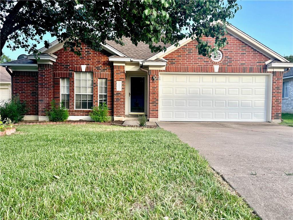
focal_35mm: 26
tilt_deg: -1.9
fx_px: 220
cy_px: 110
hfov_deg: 67.3
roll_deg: +0.0
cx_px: 146
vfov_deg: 53.1
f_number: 1.6
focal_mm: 5.1
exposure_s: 1/529
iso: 50
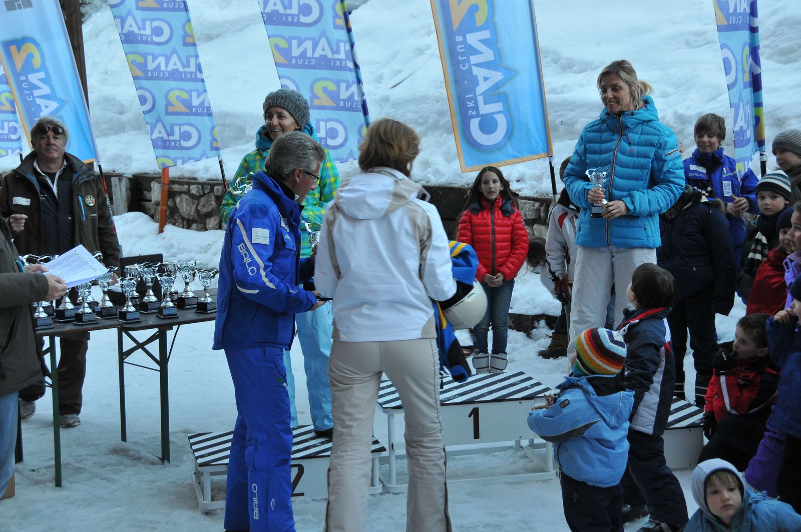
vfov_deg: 23.7
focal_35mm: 57
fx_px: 1267
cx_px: 400
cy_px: 266
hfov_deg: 35.1
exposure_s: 1/80
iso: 400
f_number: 5.6
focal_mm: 38
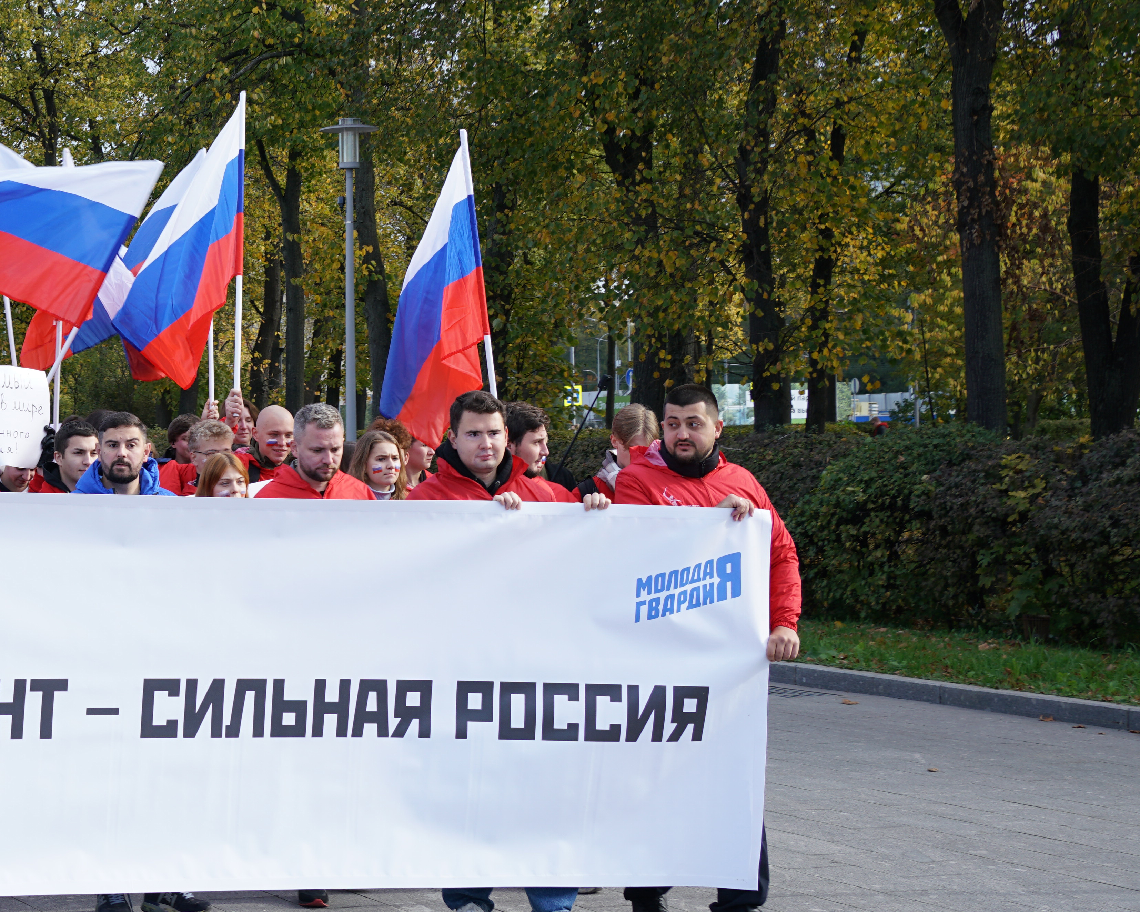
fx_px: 2665
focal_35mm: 79
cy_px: 375
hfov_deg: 23.0
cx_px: -36
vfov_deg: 19.4
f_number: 7.1
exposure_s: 1/100
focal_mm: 35
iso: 100
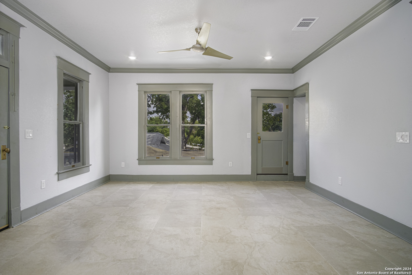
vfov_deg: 67.4
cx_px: 206
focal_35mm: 18
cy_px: 138
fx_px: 206
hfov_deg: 90.0
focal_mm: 12
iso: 400
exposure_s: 1/250
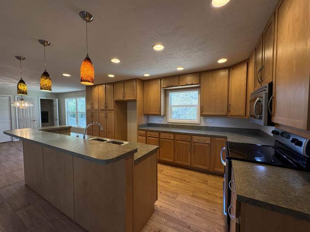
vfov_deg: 85.7
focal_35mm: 14
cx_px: 155
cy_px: 116
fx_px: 125
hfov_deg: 102.1
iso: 250
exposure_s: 1/120
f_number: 2.2
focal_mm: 2.22
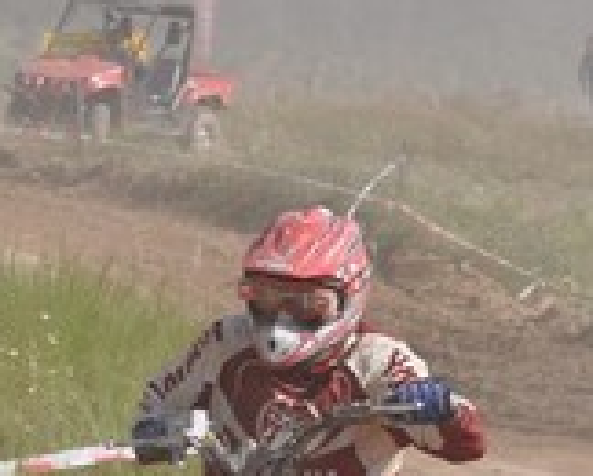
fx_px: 5904
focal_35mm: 336
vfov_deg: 4.6
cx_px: 340
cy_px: 511
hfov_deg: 5.7
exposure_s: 1/400
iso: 200
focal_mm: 86
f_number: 9
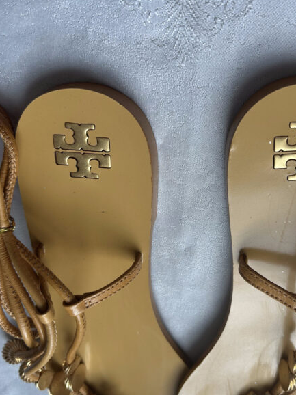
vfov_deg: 51.4
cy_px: 204
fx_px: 411
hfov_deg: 39.3
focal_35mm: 36
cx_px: 187
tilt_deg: -62.9
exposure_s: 1/294
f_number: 1.5
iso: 50
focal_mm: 5.7
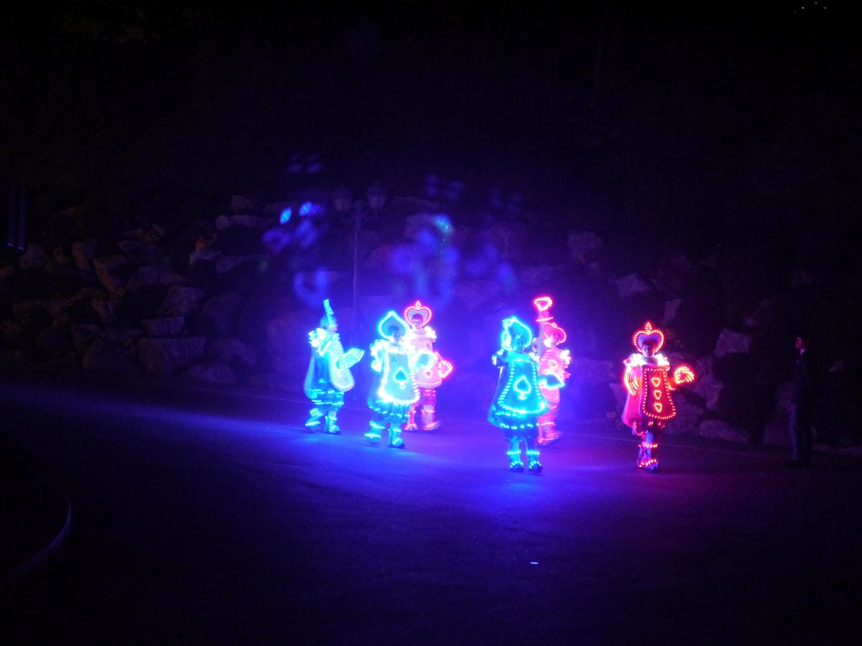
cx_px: 431
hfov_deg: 23.3
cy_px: 323
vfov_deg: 17.6
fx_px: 2092
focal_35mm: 84
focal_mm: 42
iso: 1600
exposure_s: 1/13
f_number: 5.6
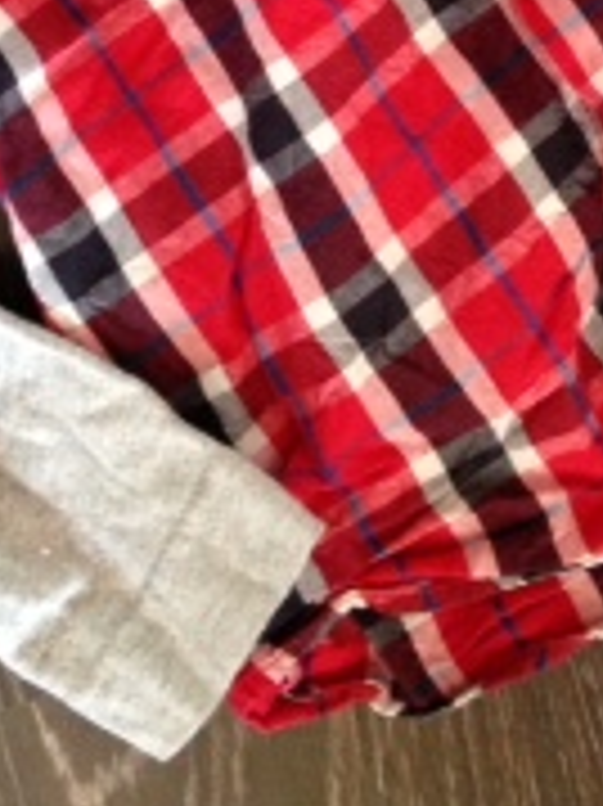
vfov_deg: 15.6
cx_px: 405
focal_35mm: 118
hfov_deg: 12.5
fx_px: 2744
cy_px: -324
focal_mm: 4.13
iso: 200
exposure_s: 1/20
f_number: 2.4
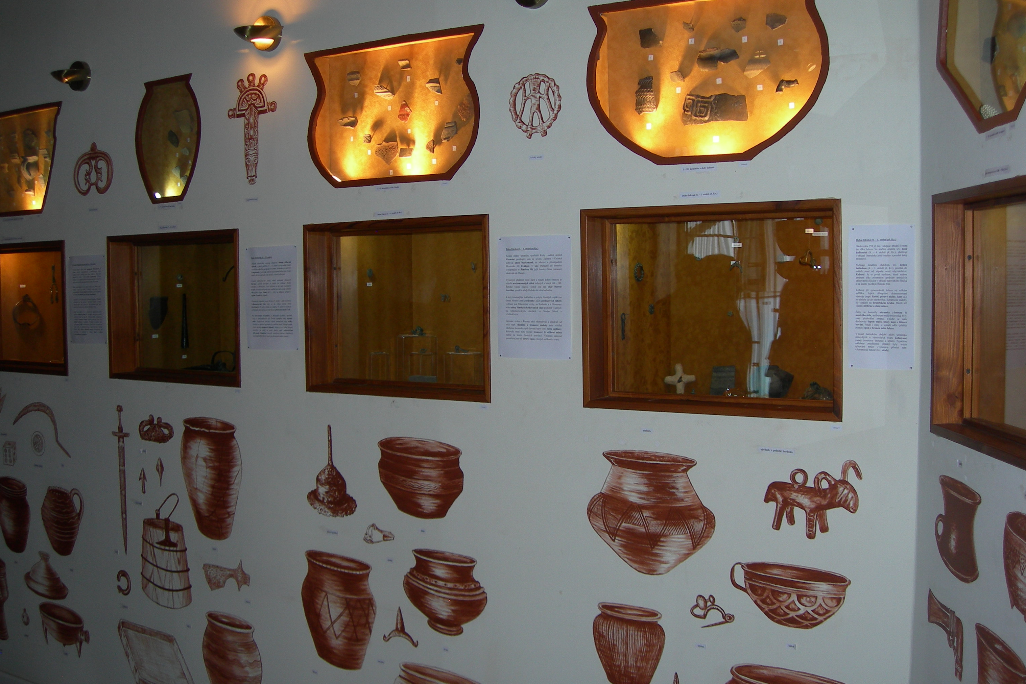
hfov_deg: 48.5
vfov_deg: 33.4
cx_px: 517
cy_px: 361
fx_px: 1140
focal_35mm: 40
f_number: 2.8
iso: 50
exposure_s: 1/60.1
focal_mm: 7.8
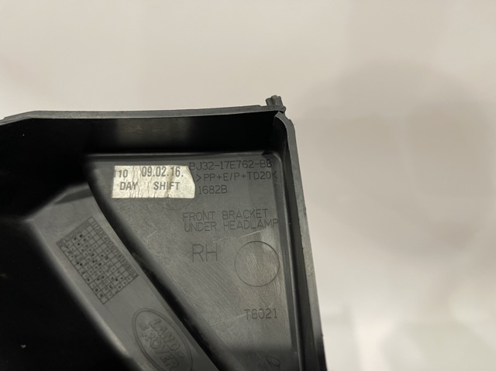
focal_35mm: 25
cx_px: 248
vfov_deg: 54.8
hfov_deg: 69.4
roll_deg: +7.5
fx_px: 358
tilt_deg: -40.0
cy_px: 186
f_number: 1.6
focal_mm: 5.1
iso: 125
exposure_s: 1/50
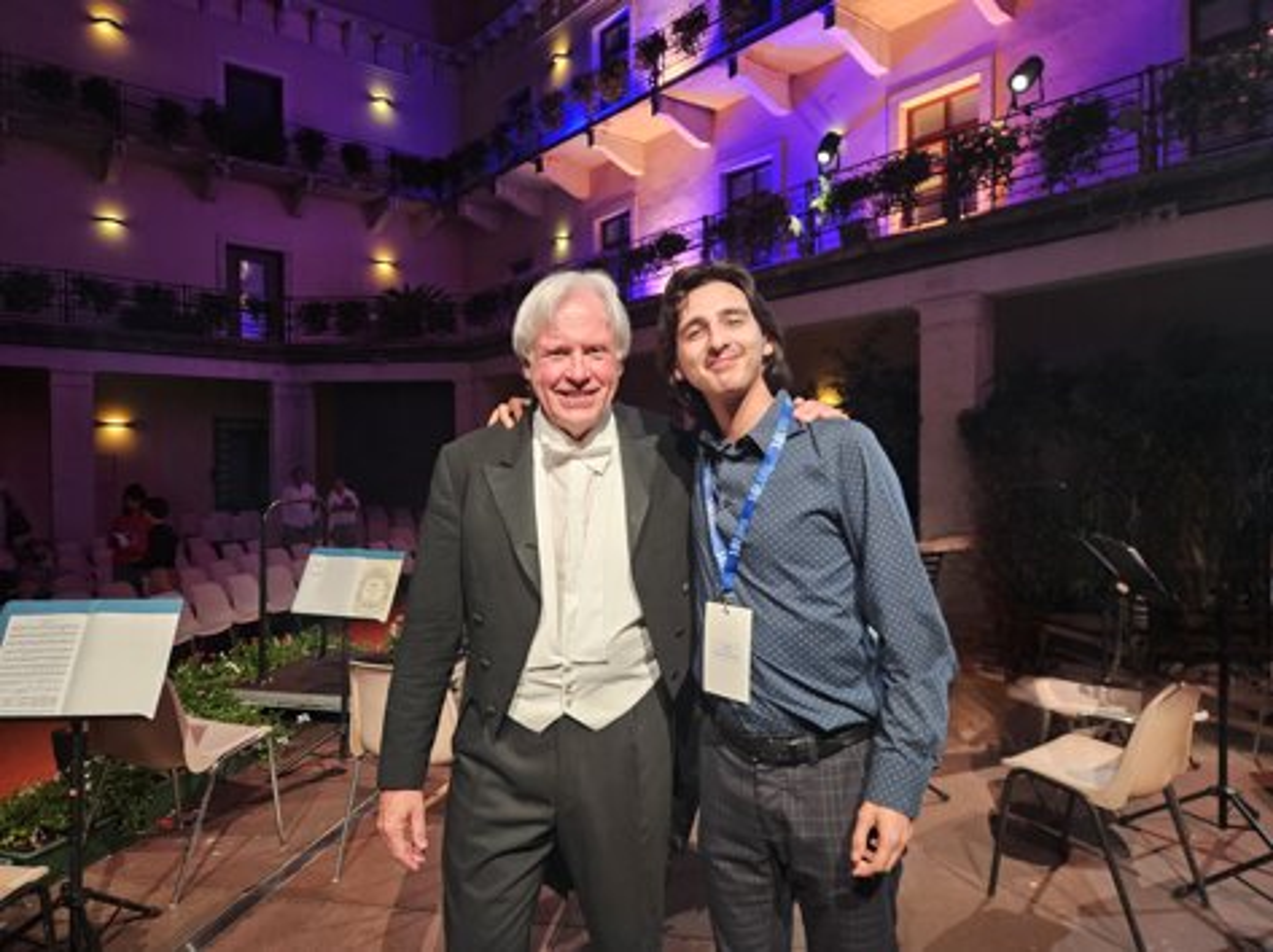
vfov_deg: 58.8
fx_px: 845
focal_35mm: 23
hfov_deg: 74.0
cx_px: 636
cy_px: 476
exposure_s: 1/58.8
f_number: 1.8
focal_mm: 5.4
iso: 320
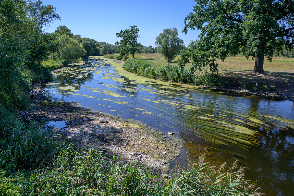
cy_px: 98
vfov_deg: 53.1
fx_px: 196
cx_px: 147
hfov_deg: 73.7
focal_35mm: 24
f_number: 8
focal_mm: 16
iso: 200
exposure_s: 1/500
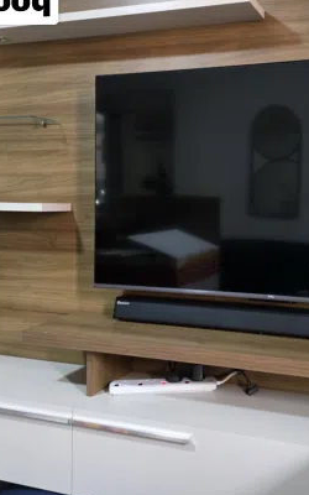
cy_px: 203
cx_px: 245
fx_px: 525
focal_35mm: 39
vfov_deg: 50.1
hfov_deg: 31.9
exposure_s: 1/100
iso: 640
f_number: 1.7
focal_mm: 6.3
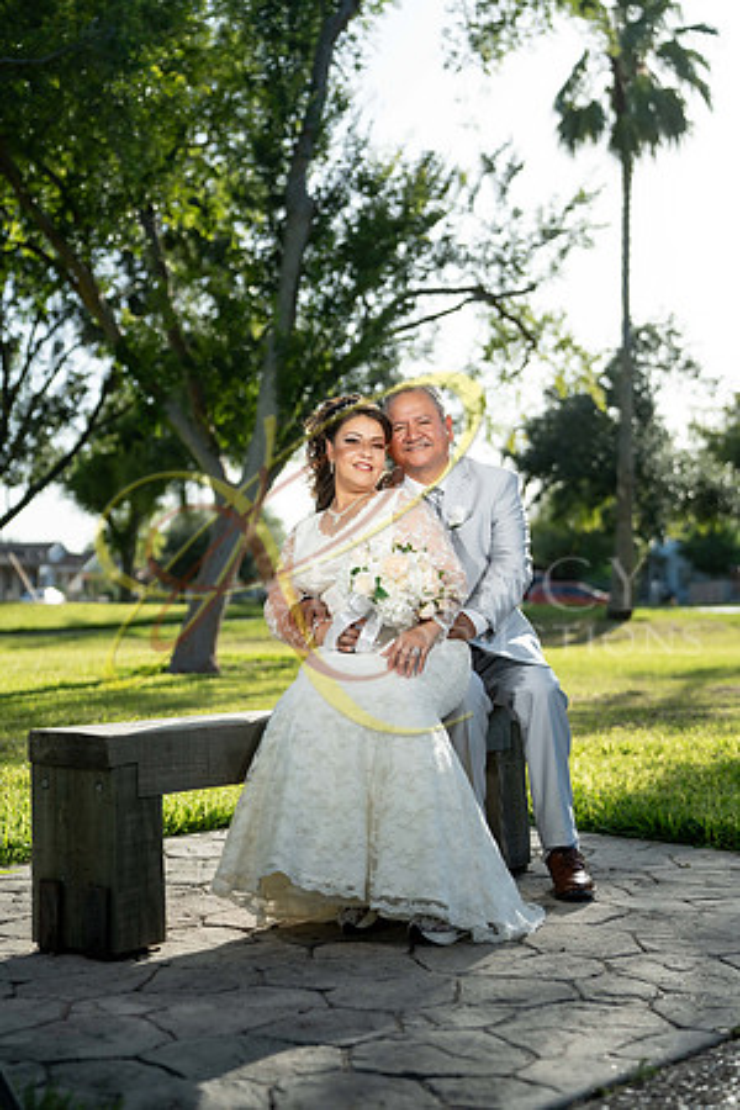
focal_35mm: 55
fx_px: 1696
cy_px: 555
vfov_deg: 36.2
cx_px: 370
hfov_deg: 24.6
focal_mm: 55
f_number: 2.2
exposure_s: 1/3200
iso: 250
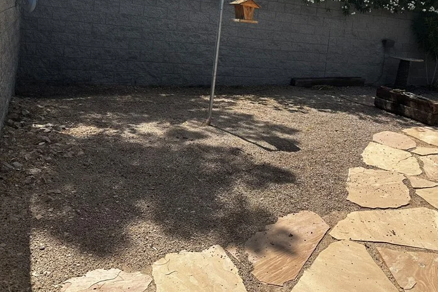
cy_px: 72
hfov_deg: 50.9
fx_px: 450
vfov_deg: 35.2
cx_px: 292
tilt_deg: -4.5
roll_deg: -6.9
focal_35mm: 37
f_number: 1.78
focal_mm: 6.86
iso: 80
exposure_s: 1/4184
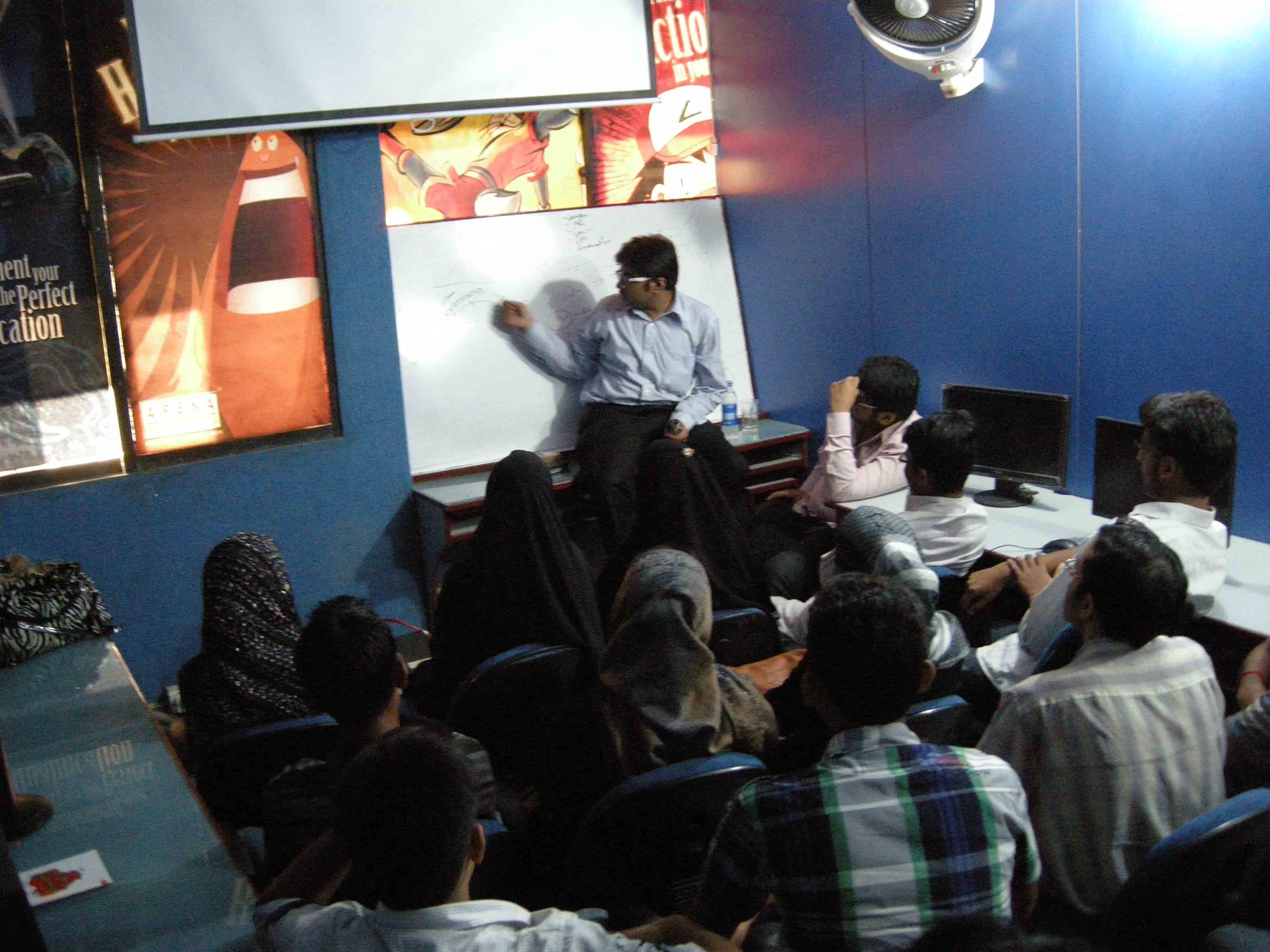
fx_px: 1284
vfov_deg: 40.7
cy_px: 476
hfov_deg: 52.6
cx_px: 635
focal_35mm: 35
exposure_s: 1/9.3
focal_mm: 7.5
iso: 800
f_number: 2.7
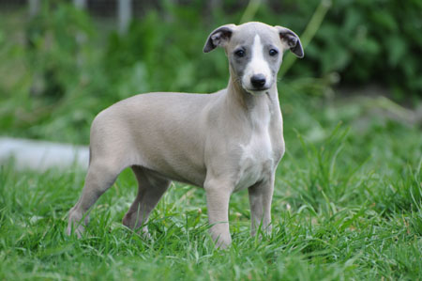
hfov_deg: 4.6
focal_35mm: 450
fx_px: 5269
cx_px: 211
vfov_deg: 3.0
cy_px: 140
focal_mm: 300
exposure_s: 1/250
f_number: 5.6
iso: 200
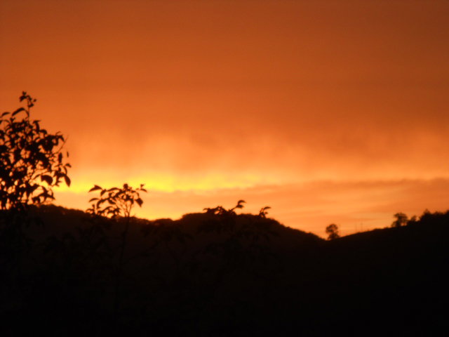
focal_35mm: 145
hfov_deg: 13.6
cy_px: 168
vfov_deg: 10.2
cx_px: 224
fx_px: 1881
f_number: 6.7
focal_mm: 24.03
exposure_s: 1/60
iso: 100
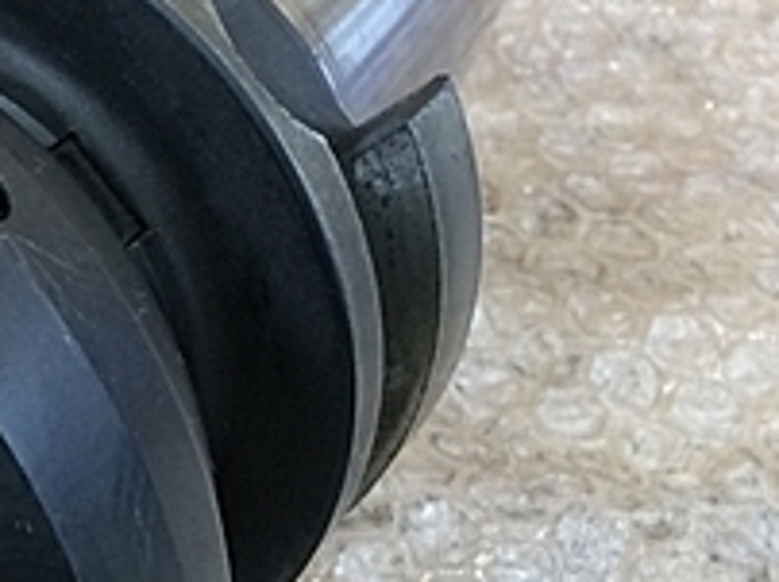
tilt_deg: -47.8
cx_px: -382
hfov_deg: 18.8
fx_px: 2068
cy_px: 439
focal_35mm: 92
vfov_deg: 15.9
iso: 64
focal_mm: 4.15
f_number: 2.2
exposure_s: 1/30
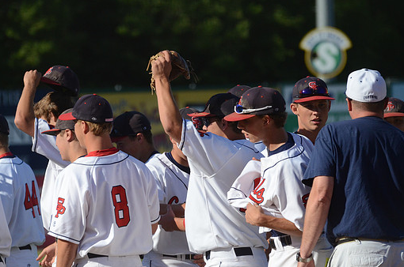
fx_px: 3820
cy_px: 150
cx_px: 181
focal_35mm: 341
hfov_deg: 6.1
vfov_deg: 4.0
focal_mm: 200
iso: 1000
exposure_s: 1/8000
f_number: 5.3
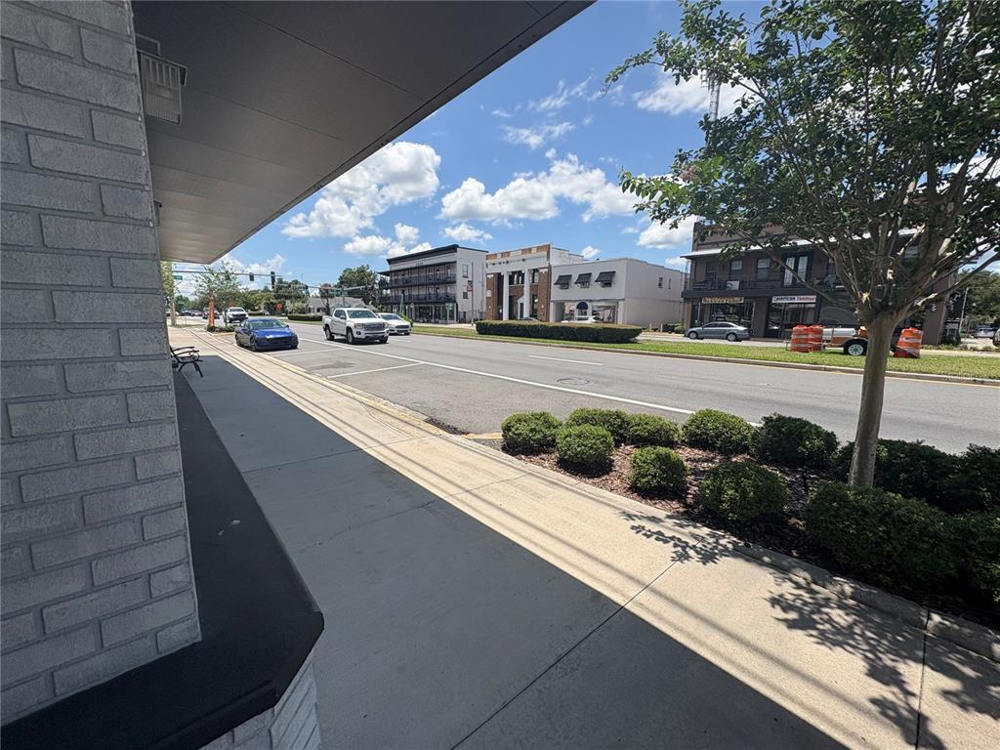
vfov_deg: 85.7
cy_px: 375
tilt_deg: -7.7
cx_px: 500
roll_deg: +0.5
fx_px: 404
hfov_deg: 102.1
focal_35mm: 14
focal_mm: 2.22
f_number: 2.2
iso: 50
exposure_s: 1/2584
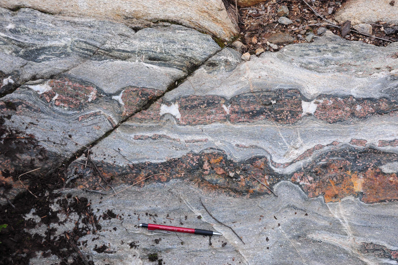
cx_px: 204
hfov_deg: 47.5
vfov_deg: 32.5
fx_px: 453
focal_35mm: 41
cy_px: 137
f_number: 8
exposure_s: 1/200
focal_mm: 26
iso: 400
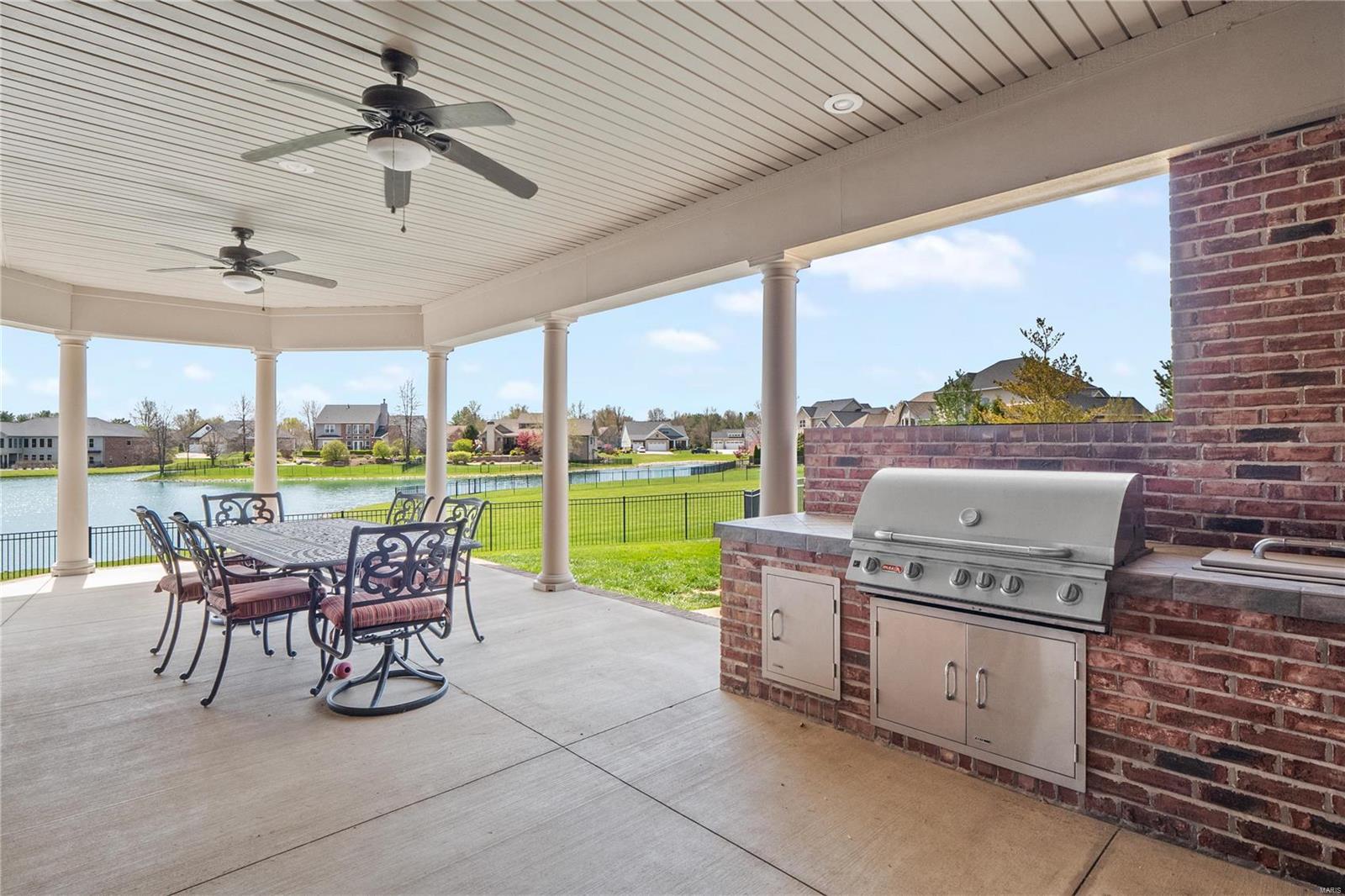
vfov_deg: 67.4
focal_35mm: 18
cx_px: 672
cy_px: 448
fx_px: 672
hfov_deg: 90.0
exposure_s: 1/20
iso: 400
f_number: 9
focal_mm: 9
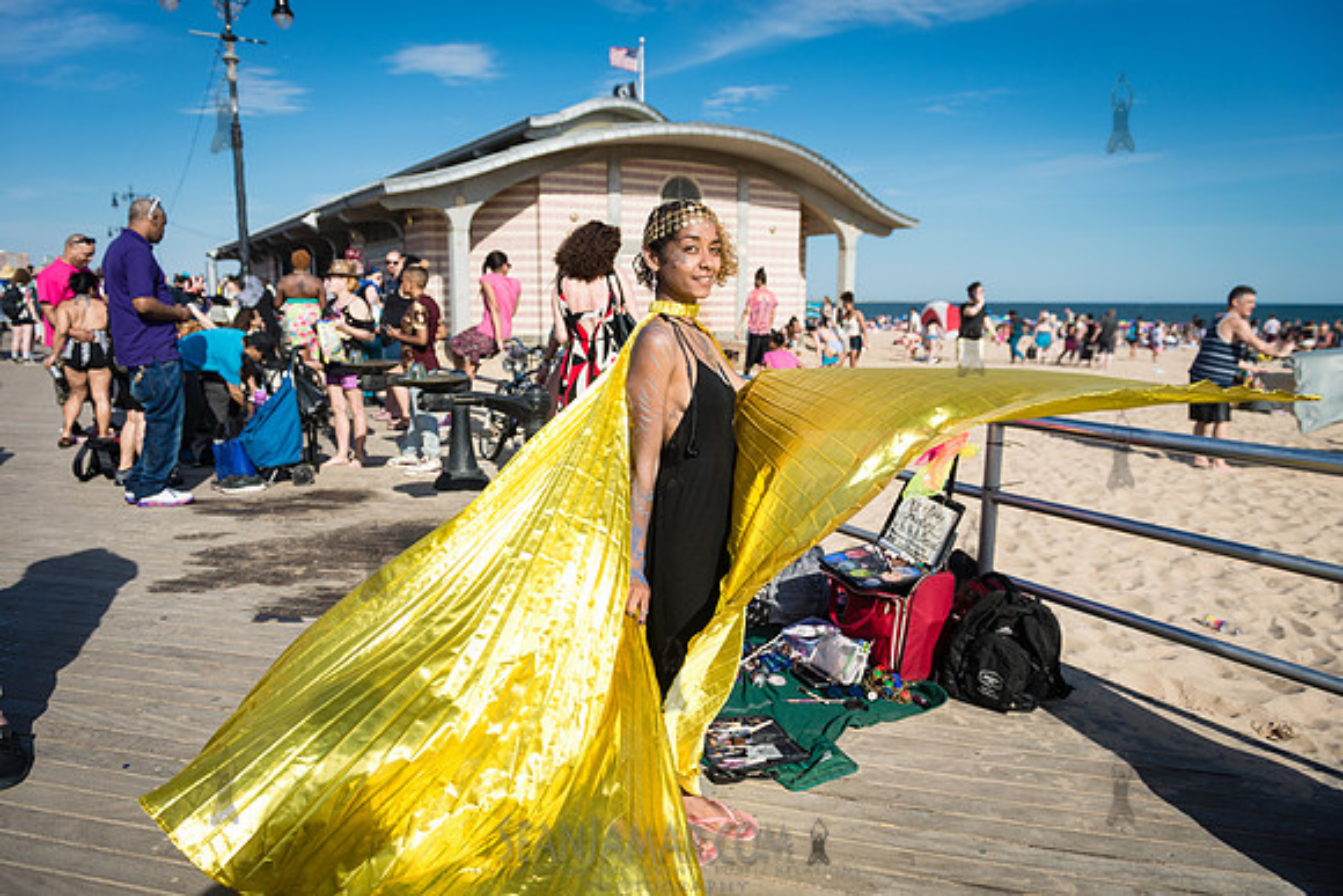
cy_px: 448
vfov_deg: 53.2
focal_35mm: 24
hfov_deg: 73.7
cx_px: 672
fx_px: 896
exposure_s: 1/2000
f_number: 3.5
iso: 100
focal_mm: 24
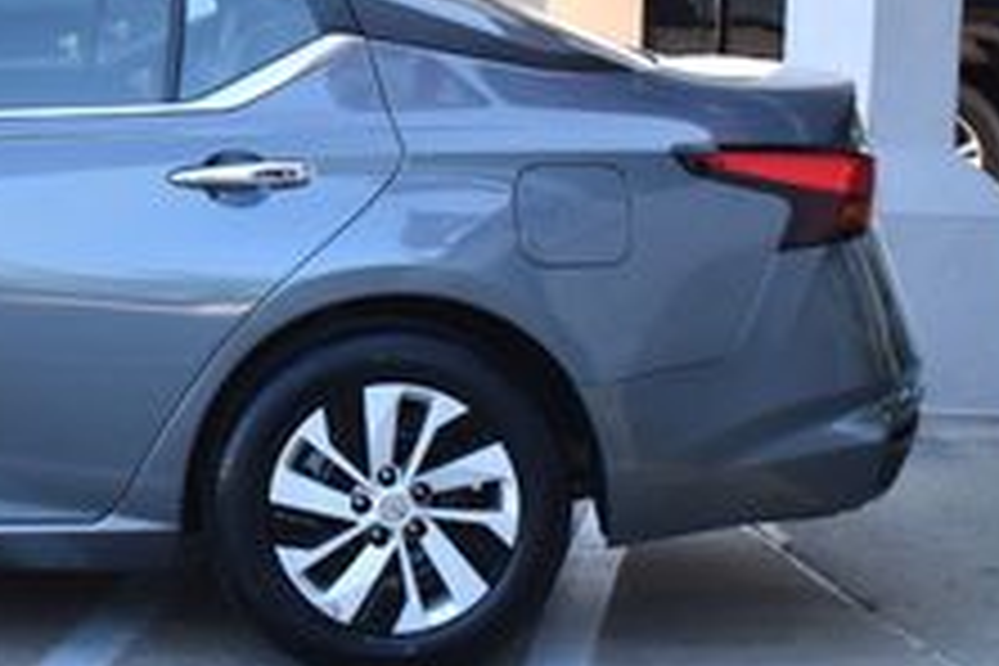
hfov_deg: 16.2
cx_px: -248
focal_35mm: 121
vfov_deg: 11.2
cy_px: -22
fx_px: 3357
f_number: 8
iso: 400
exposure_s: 1/160
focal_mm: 28
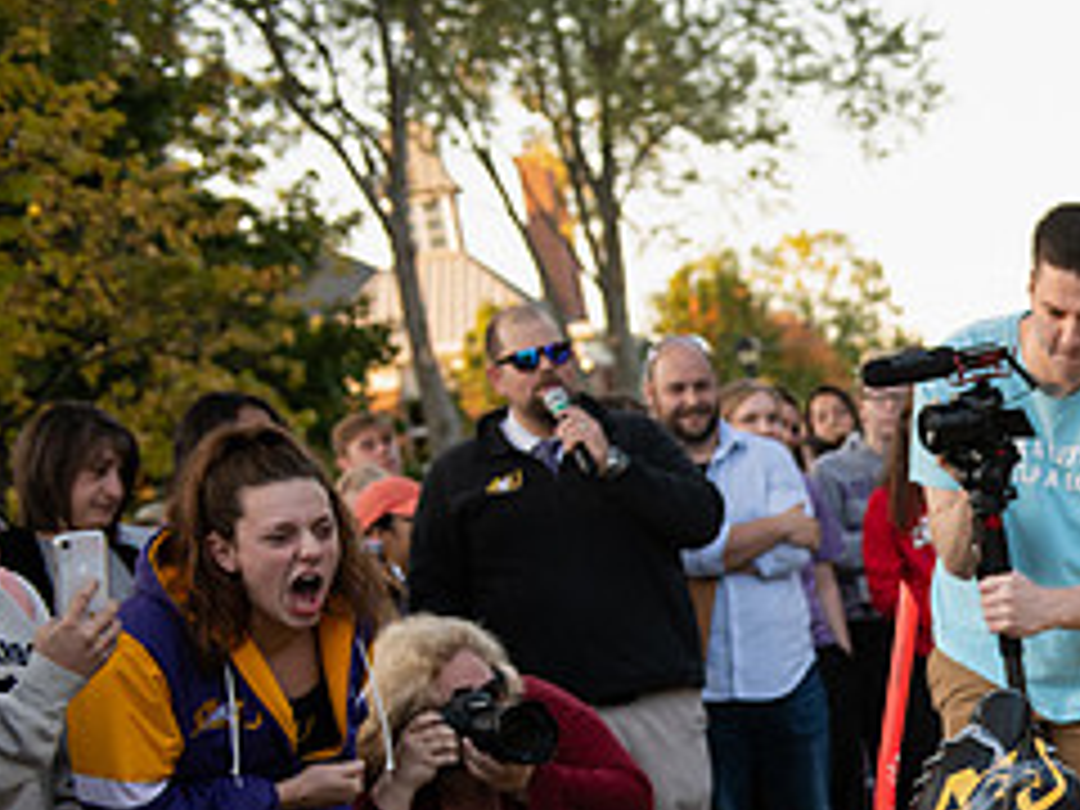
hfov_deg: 20.0
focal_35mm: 93
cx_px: 1251
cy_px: 848
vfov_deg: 15.5
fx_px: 2902
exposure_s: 1/400
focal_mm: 40
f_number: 3.5
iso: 640
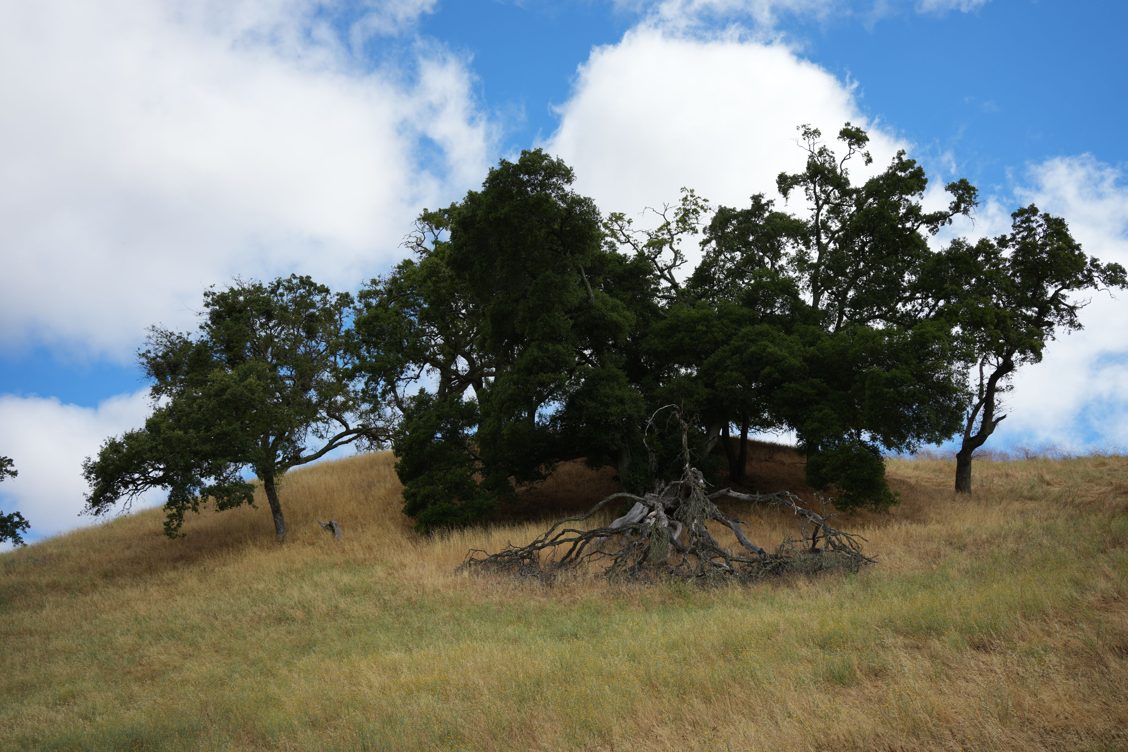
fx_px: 1567
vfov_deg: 27.0
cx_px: 564
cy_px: 376
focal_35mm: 50
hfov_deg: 39.6
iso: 160
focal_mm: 50
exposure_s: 1/800
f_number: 4.5
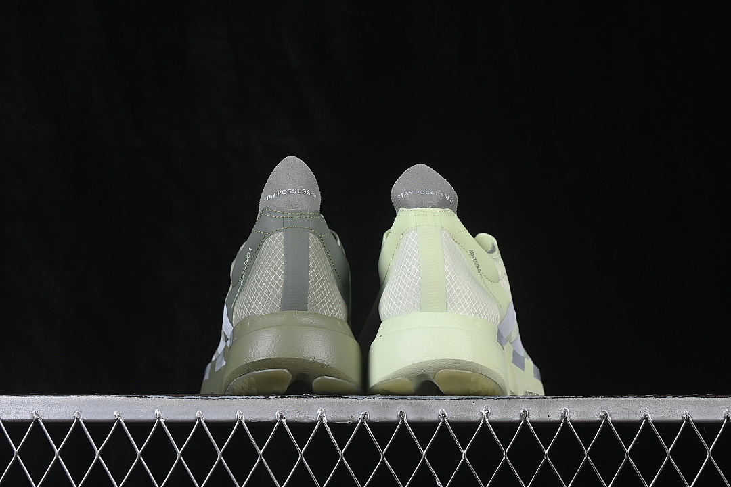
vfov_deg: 18.2
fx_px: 1523
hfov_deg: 27.0
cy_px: 244
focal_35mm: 75
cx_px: 366
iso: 160
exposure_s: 1/80
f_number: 8
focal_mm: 50
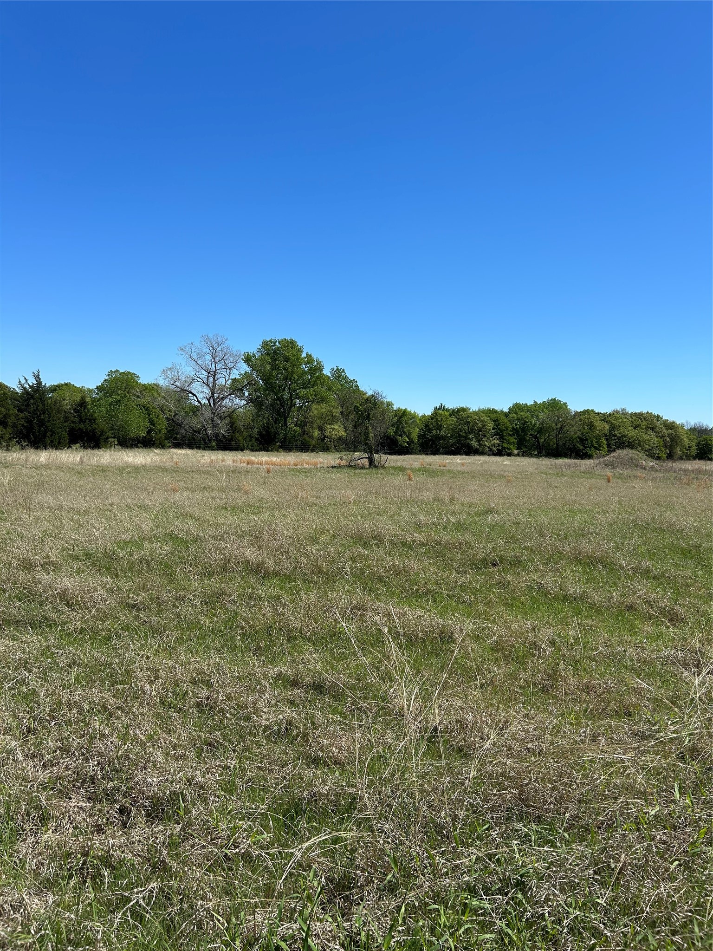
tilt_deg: -2.8
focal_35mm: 26
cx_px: 356
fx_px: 714
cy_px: 476
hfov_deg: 53.1
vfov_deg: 67.3
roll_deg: -0.1
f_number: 1.5
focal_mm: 5.7
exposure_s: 1/4444
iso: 50
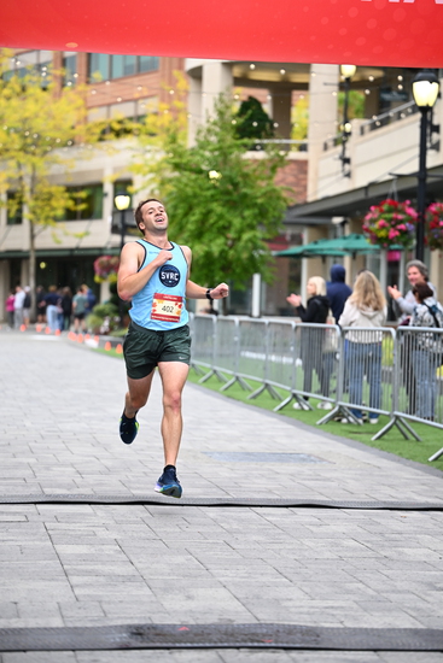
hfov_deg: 14.7
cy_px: 332
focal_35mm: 93
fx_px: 1715
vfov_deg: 21.9
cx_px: 222
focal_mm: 93
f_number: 2.8
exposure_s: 1/1600
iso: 1250
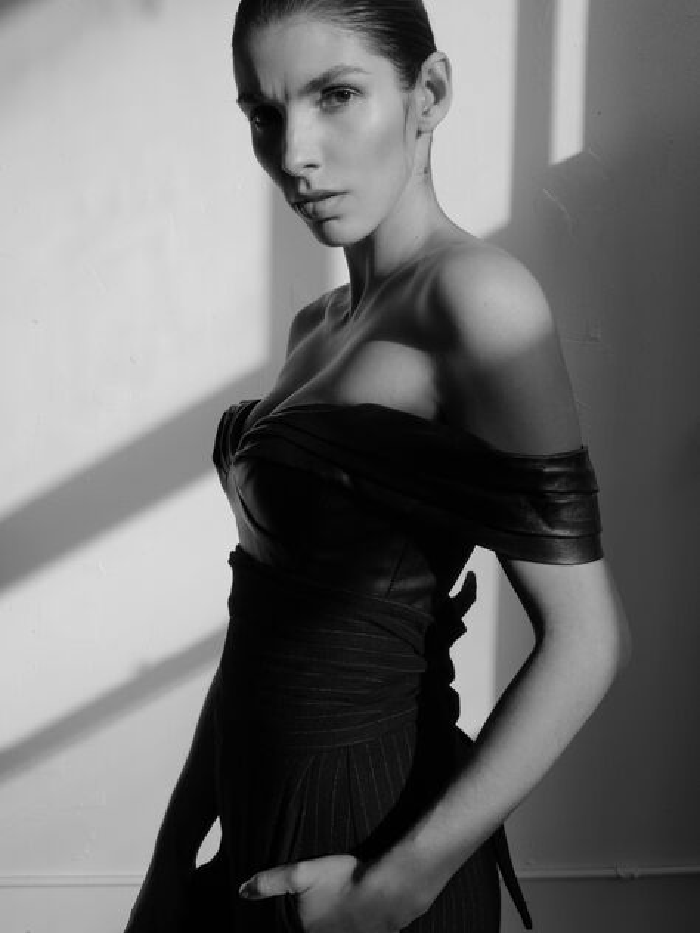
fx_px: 1159
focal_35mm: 43
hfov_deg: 33.6
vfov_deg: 43.9
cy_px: 466
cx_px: 350
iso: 800
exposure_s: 1/125
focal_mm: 55
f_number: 22
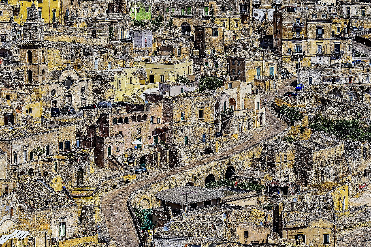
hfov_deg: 17.7
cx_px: 186
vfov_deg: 11.8
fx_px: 1195
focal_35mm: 116
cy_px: 124
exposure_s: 1/640
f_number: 10
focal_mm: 116
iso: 200
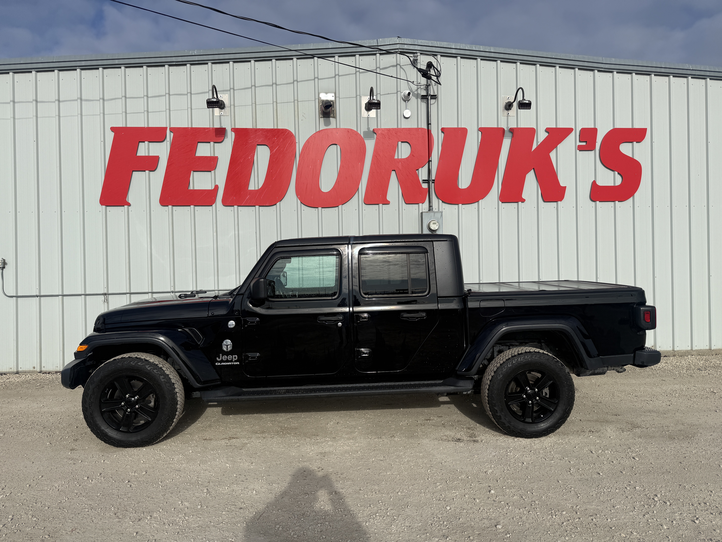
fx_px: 501
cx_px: 361
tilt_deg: +0.1
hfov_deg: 71.6
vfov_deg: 56.8
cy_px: 271
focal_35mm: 24
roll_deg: +1.0
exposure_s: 1/8130
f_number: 1.78
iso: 80
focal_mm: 6.76
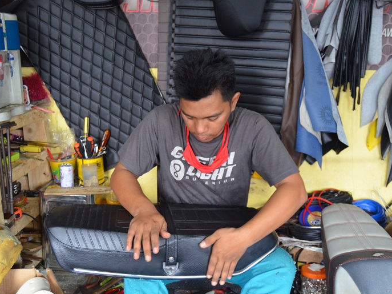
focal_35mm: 39
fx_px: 437
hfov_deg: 48.3
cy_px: 148
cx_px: 184
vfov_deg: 37.2
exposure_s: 1/160
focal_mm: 23
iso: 1600
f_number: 3.8
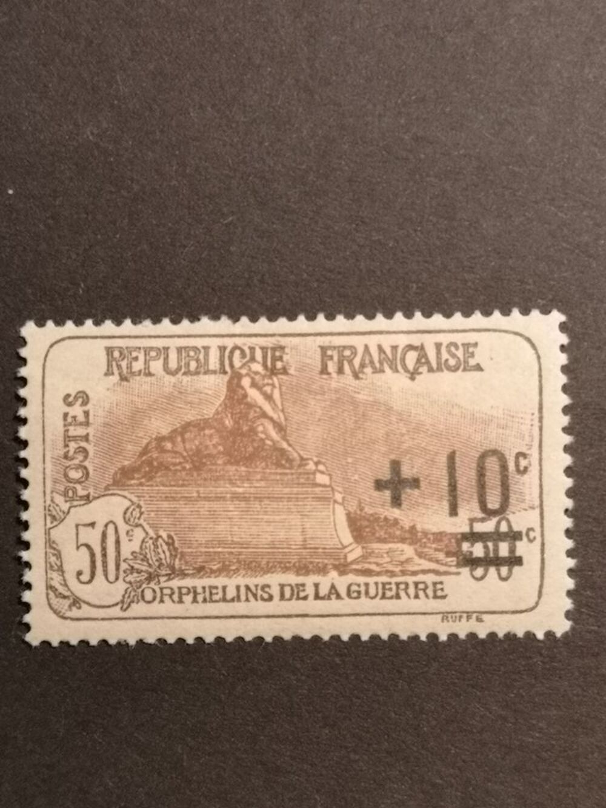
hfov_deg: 18.2
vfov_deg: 24.1
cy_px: 404
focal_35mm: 81
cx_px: 303
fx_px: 1890
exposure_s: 1/33.3
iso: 320
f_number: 1.8
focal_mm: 3.95
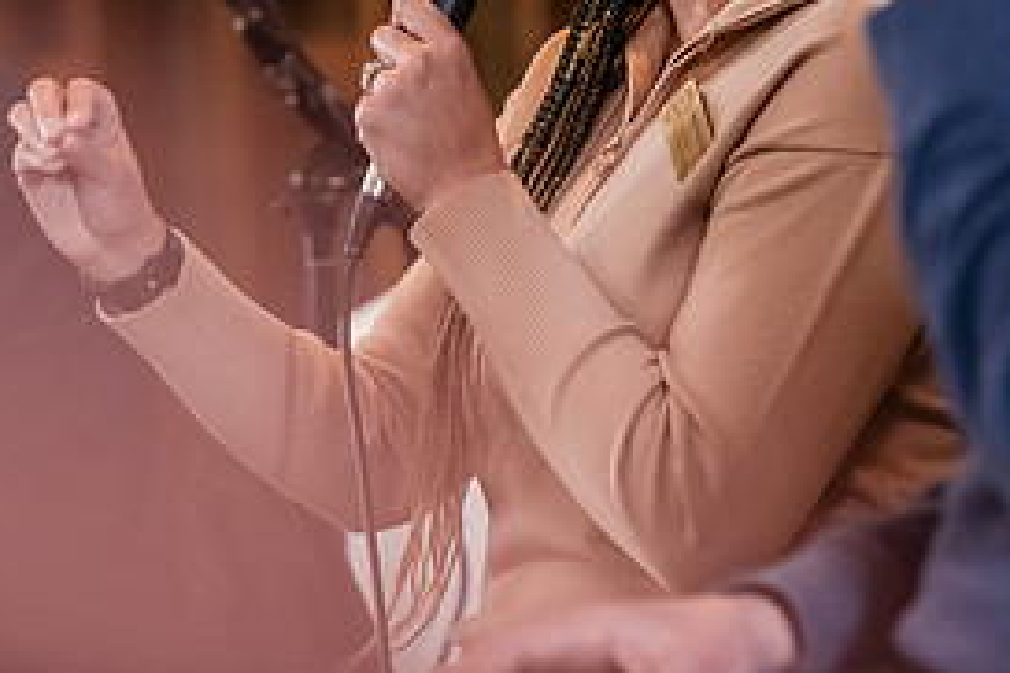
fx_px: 9230
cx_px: 647
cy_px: -24
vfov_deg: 4.2
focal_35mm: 329
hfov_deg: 6.3
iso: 4000
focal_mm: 155
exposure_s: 1/200
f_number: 2.8
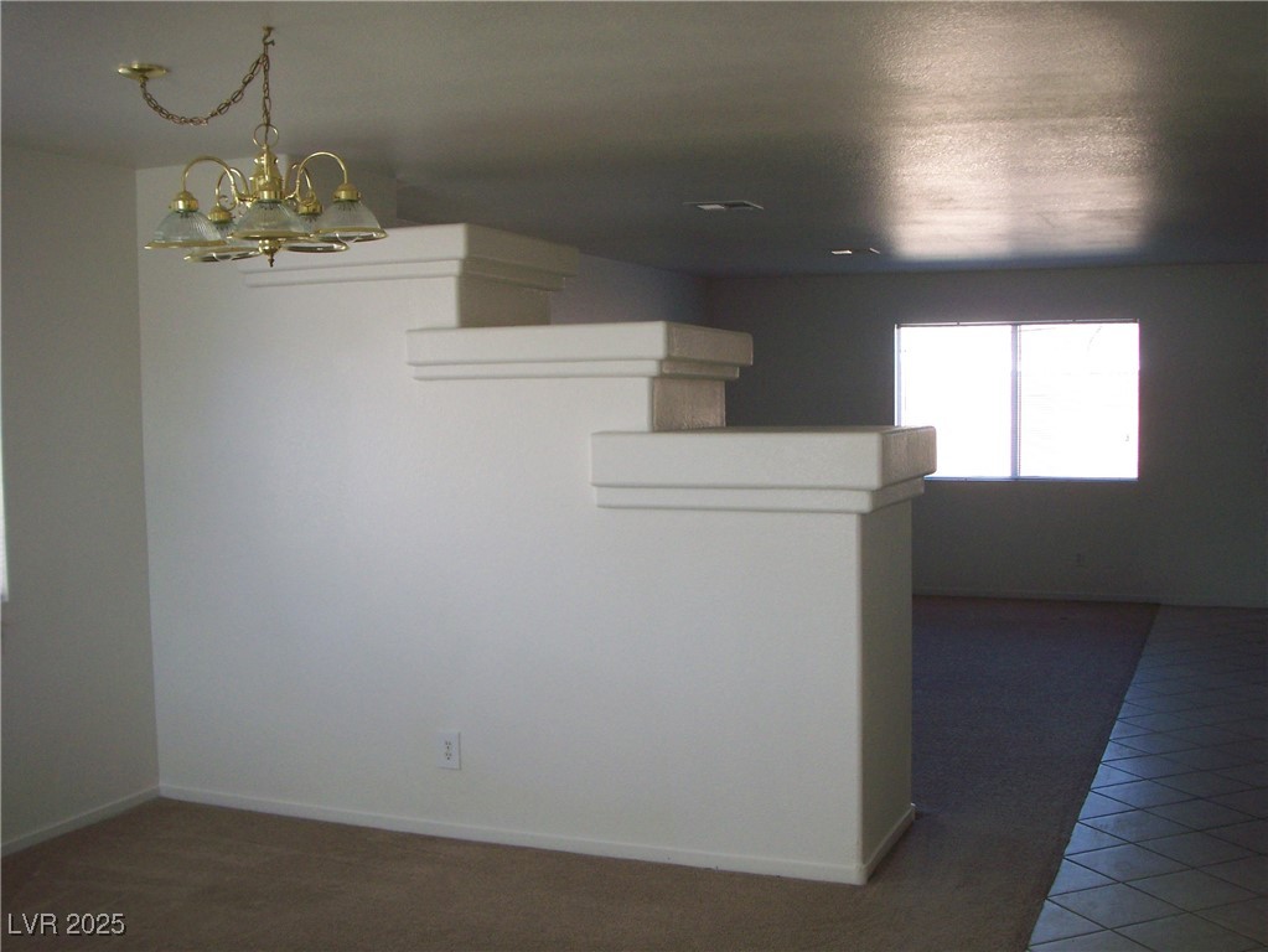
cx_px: 634
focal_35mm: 38
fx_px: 1392
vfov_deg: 37.7
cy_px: 476
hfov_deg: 49.0
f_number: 3.9
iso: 125
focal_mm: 6.3
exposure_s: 1/60
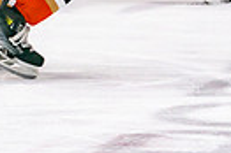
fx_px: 4851
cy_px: -24
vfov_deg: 1.8
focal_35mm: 757
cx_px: 120
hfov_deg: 2.7
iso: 640
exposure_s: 1/640
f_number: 2.8
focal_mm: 115
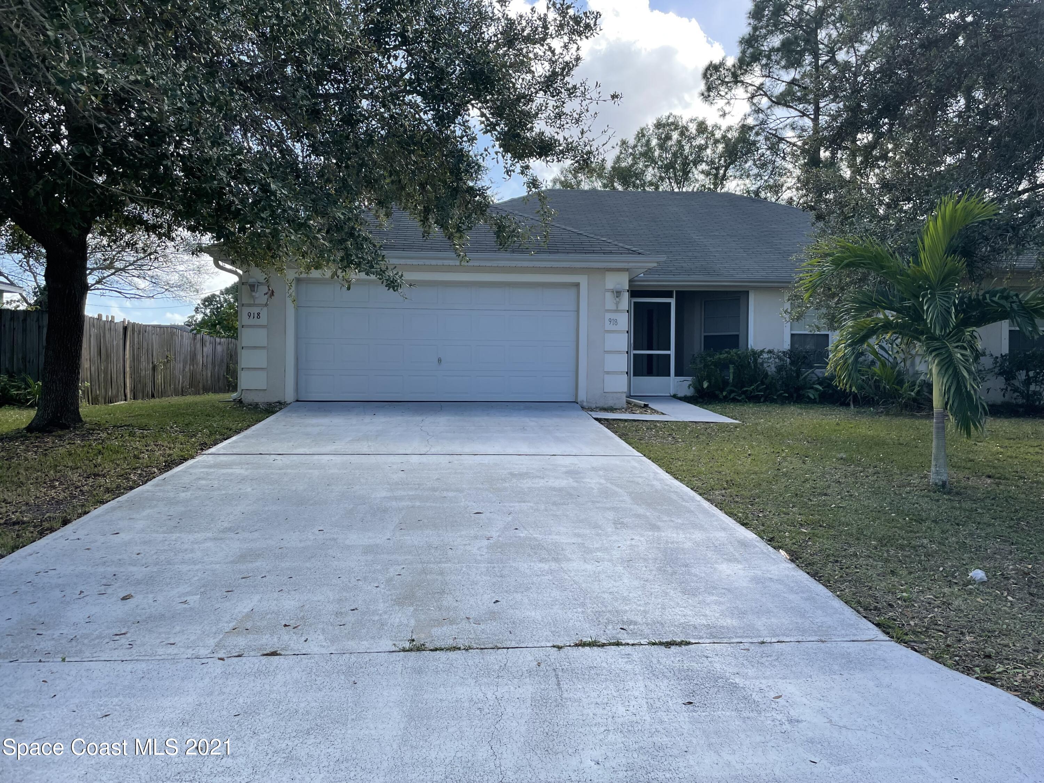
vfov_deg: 53.1
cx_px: 522
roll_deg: +0.6
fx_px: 784
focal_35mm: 26
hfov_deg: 67.3
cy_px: 392
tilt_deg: -0.1
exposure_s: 1/1103
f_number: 1.6
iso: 32
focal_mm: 4.2
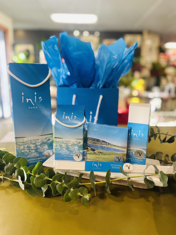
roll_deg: -1.0
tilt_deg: -13.2
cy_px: 118
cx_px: 88
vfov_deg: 67.3
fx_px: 176
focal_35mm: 26
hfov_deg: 53.1
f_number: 1.6
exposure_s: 1/60
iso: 100
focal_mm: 5.1
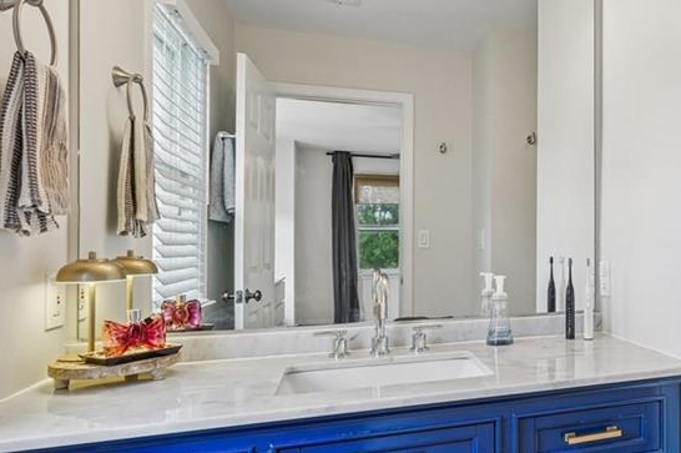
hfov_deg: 55.0
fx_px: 567
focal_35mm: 30
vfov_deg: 43.5
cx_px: 595
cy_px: 224
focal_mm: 16
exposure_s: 1/30
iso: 800
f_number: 8
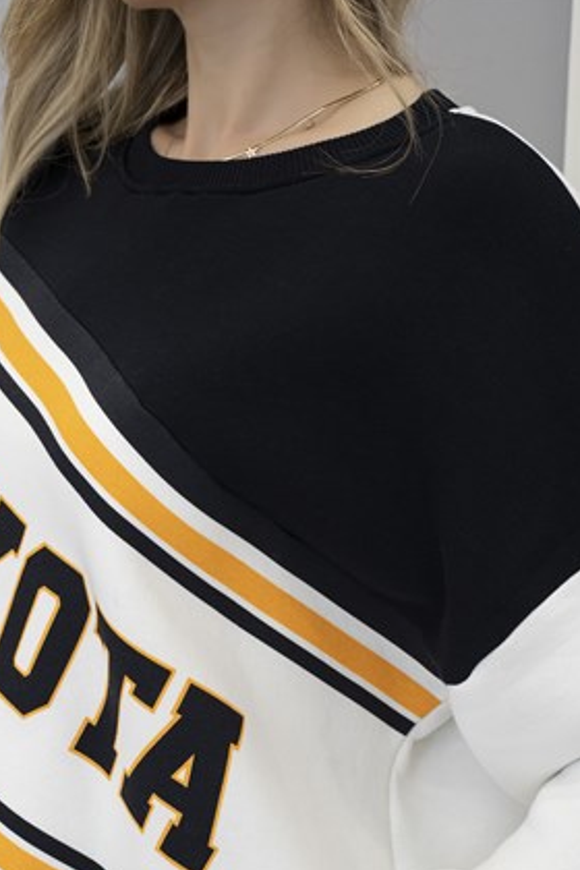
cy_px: 593
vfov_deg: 31.1
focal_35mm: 64
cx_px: 246
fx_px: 1547
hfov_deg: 21.2
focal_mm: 46
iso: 800
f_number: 7.1
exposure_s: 1/60
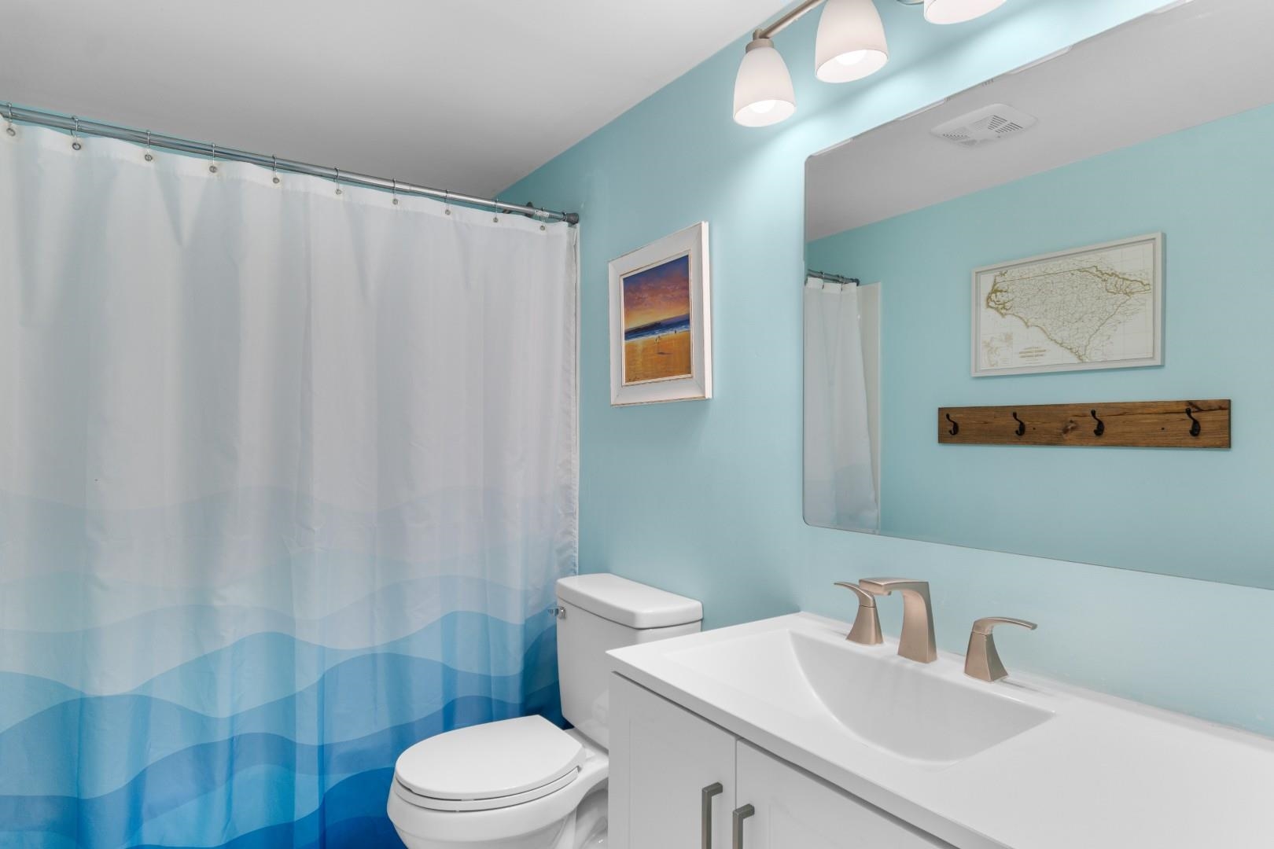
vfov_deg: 64.6
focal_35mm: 19
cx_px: 637
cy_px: 424
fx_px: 672
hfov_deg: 86.9
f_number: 4.8
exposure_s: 1/40
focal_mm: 13
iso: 100
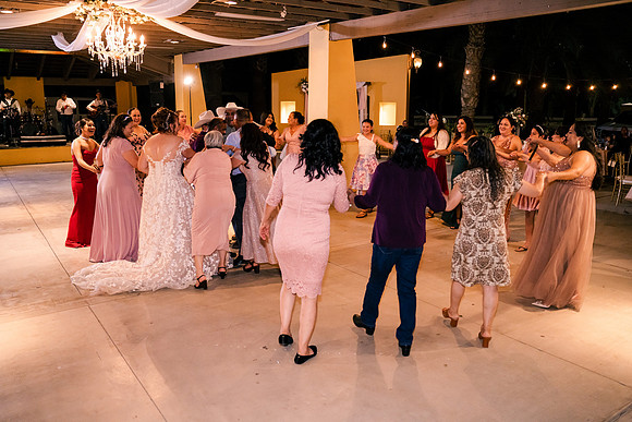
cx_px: 316
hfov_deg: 65.5
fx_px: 492
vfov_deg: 46.4
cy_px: 211
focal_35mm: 28
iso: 3200
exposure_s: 1/200
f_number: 2.8
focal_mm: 28
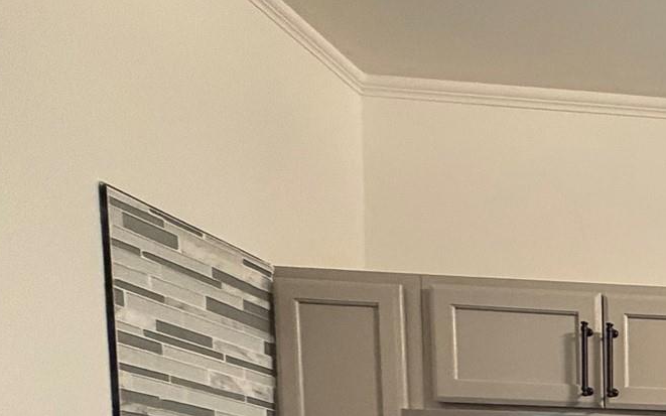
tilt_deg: -4.4
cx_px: 1018
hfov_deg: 27.8
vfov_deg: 22.4
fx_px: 835
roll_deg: -1.0
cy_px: 644
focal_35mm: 46
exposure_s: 1/60
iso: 400
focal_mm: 2.22
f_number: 2.2
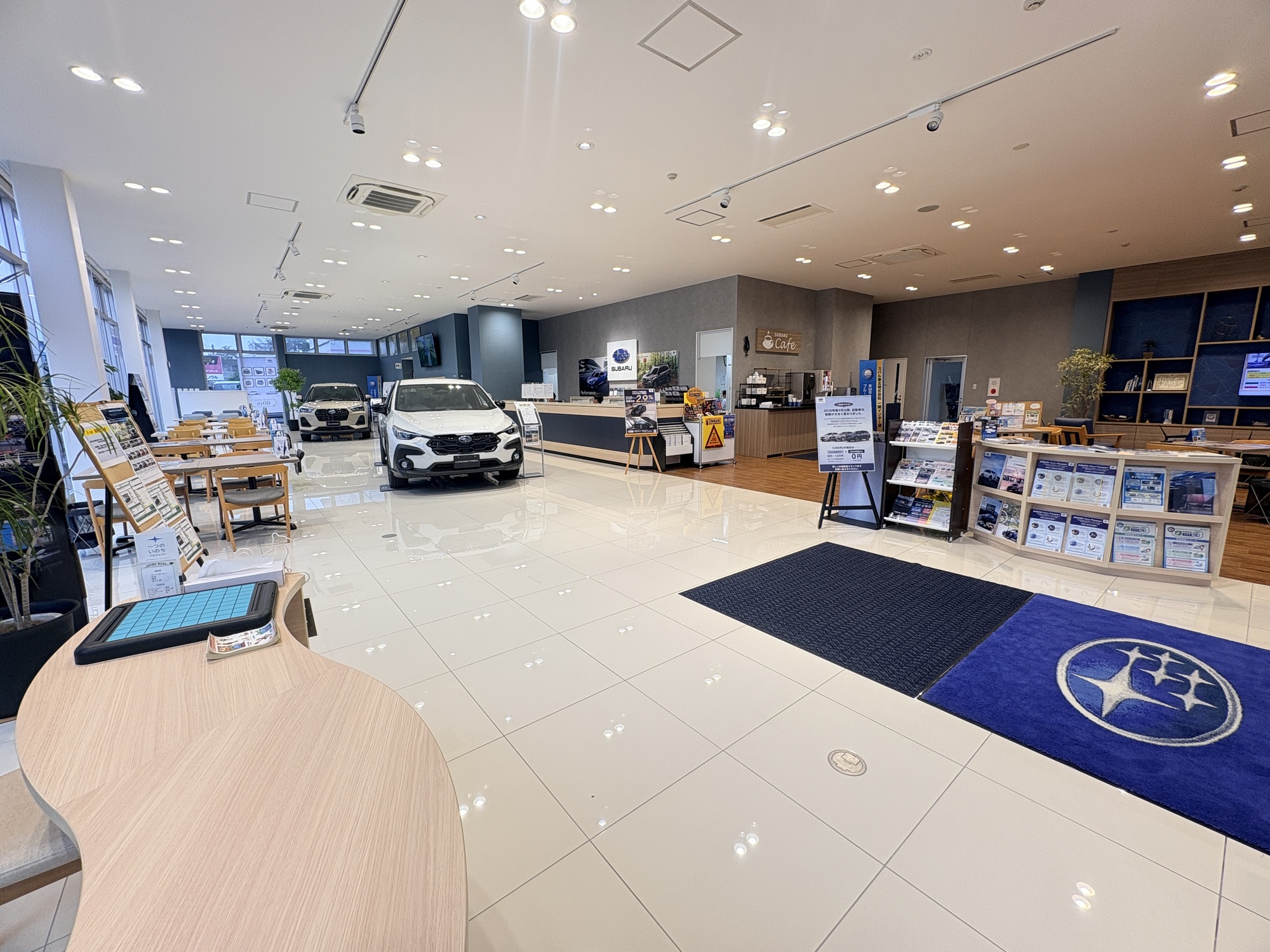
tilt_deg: -9.8
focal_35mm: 14
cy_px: 476
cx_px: 635
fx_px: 514
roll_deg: +0.8
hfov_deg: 102.1
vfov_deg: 85.7
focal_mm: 2.22
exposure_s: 1/100
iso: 50
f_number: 2.2
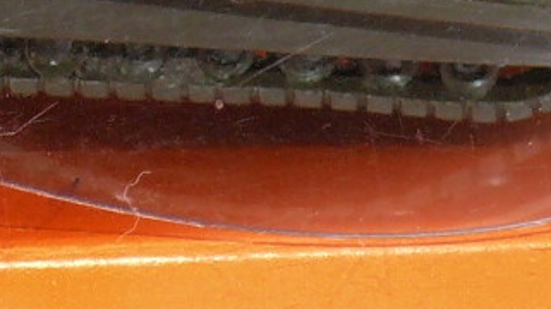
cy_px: -9
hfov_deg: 5.7
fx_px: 5475
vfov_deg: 3.2
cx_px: -160
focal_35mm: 375
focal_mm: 10.9
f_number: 4
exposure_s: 1/30
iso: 100
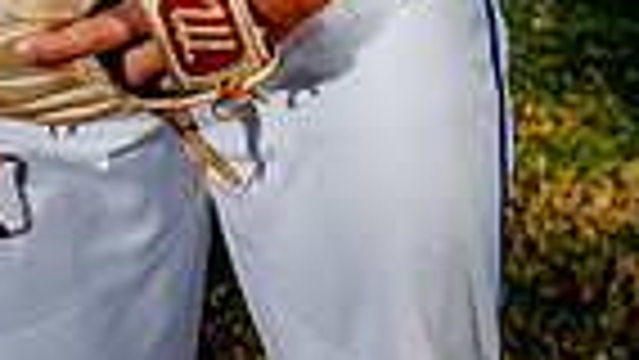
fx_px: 2593
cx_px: 171
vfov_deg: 7.3
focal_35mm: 153
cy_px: -590
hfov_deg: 14.0
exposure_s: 1/200
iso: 125
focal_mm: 46
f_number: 7.1
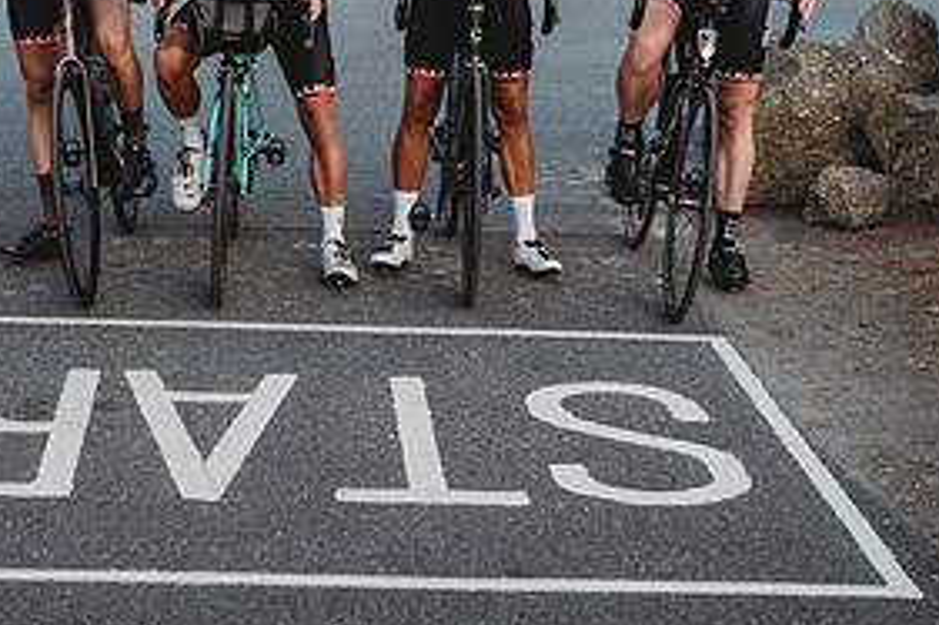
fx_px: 2216
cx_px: 354
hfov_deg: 23.9
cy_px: 3
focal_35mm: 85
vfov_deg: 15.8
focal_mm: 40
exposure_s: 1/250
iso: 100
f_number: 2.8
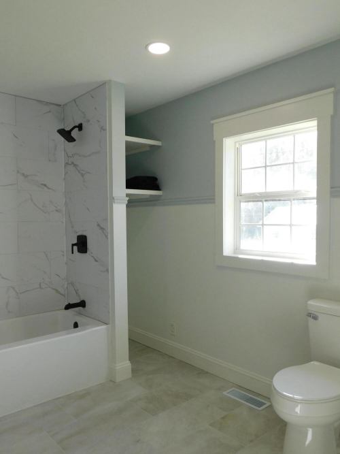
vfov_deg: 63.5
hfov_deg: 49.7
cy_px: 227
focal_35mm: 28
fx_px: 367
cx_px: 170
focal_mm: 4.9
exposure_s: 1/160
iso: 125
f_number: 3.2
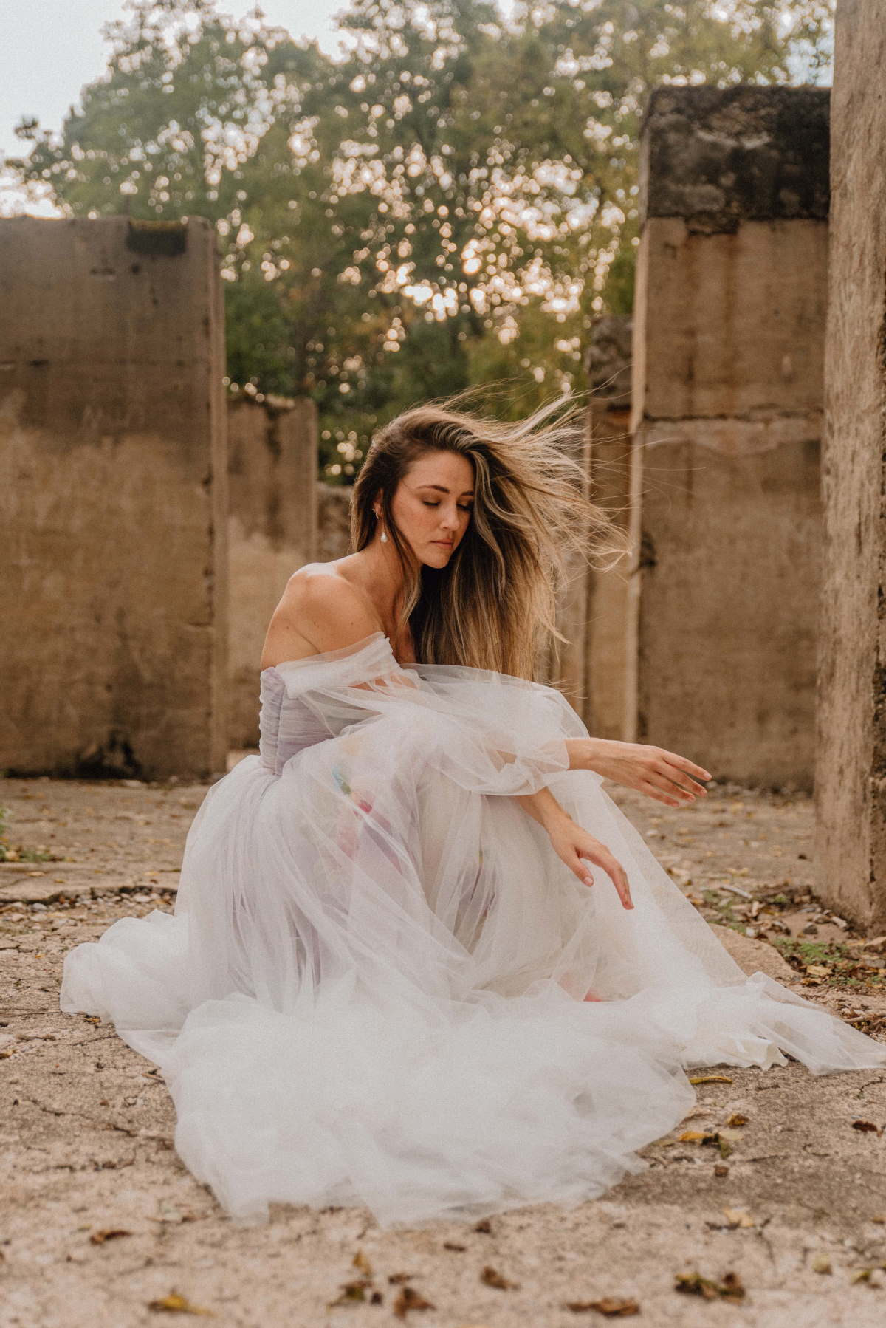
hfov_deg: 28.1
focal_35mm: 48
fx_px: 1770
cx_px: 443
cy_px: 664
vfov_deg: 41.1
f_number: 2.8
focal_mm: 48
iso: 250
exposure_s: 1/1000
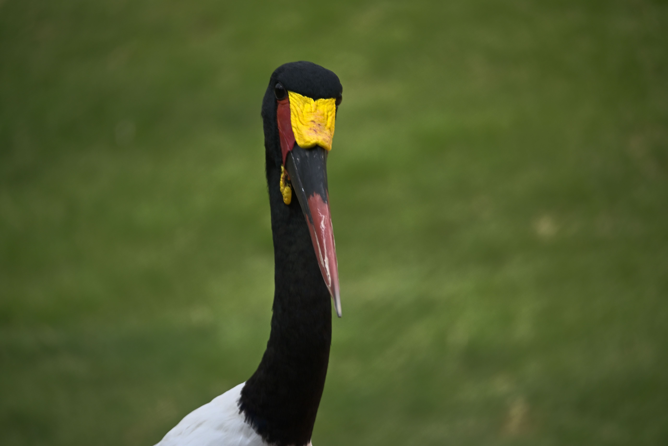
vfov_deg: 3.7
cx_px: 334
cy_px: 223
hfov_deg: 5.5
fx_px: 6958
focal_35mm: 375
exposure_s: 1/1600
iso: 400
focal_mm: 250
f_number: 6.3
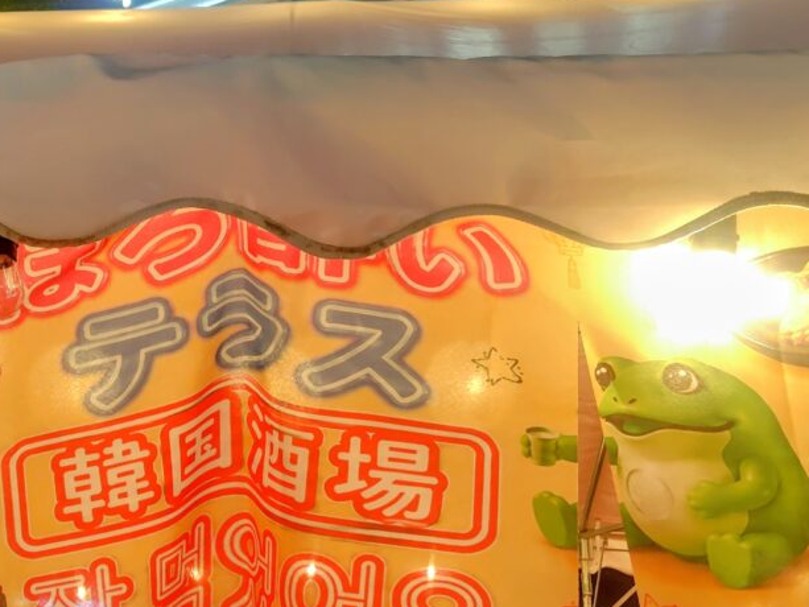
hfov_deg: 38.8
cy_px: 309
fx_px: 1122
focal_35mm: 48
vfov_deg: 30.3
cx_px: 218
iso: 552
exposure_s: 1/50
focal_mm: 5.6
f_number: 1.9
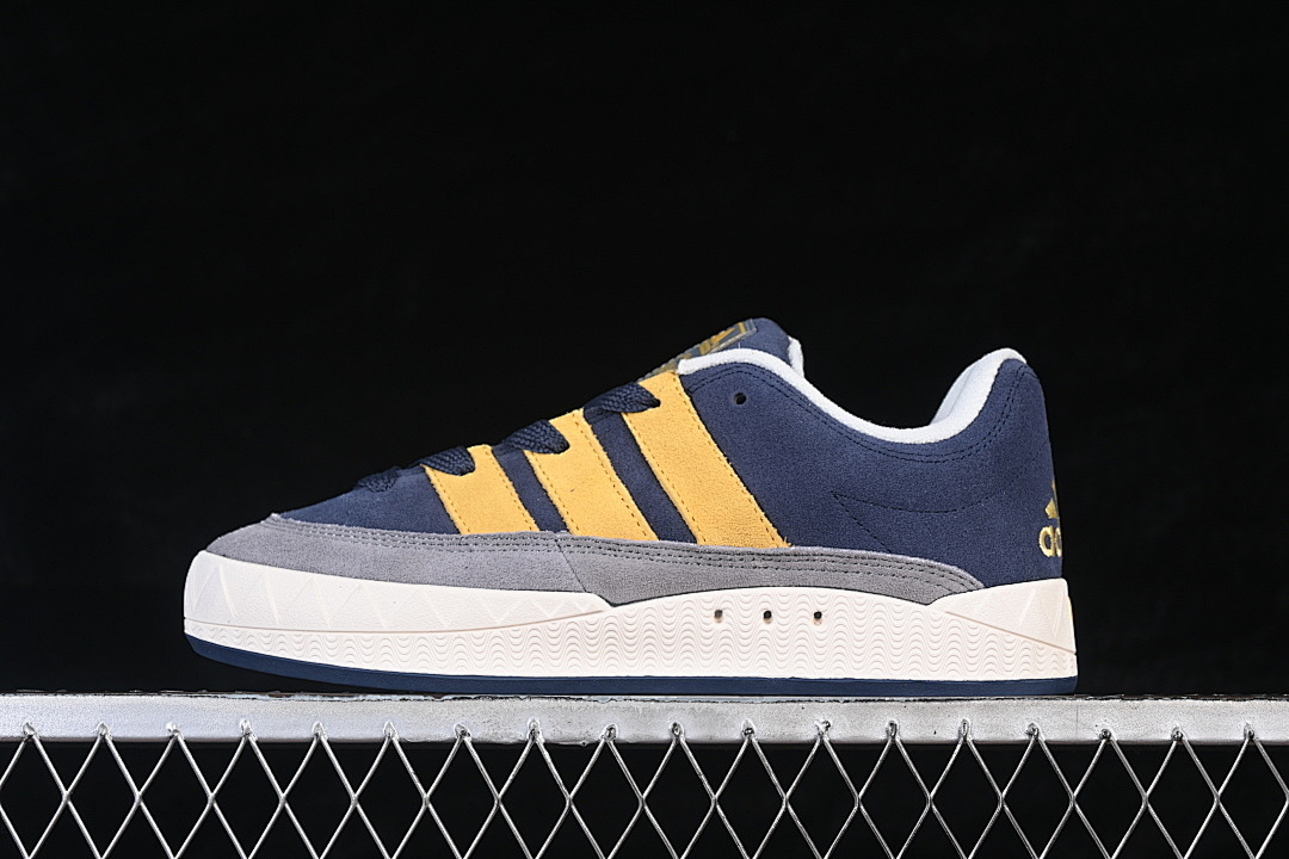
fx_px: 2685
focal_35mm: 75
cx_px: 644
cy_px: 430
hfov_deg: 27.0
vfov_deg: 18.2
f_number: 7.1
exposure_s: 1/60
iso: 160
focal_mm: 50
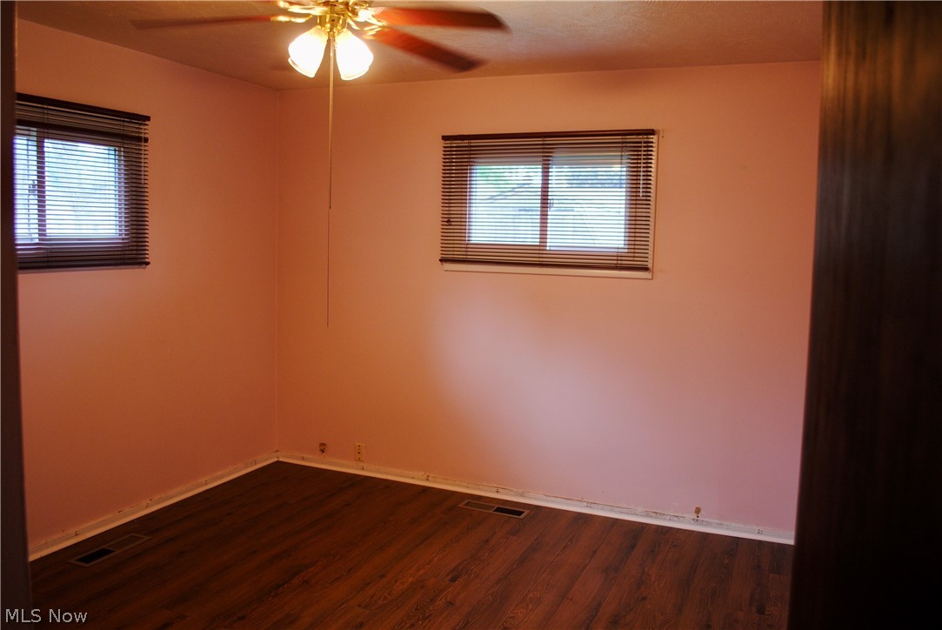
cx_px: 471
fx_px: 707
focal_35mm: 27
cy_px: 315
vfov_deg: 48.0
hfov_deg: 67.3
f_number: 3.5
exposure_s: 1/30
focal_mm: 18
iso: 250
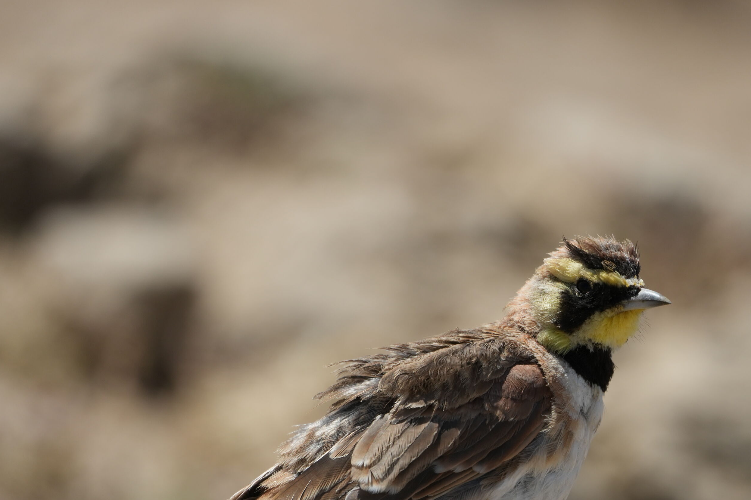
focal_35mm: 693
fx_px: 14454
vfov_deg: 2.0
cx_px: 514
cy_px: 351
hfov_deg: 3.0
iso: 320
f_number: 6.3
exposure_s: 1/1250
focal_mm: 400
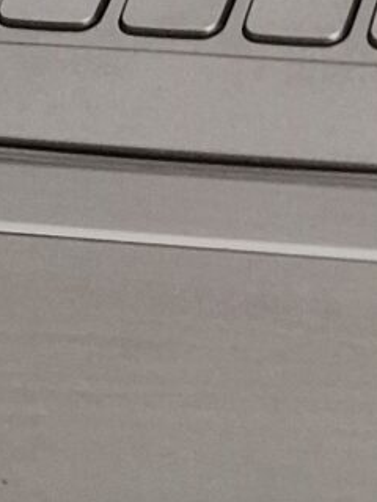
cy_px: -637
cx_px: 774
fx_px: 2672
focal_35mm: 184
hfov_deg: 7.7
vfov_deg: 9.7
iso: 800
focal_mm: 6.4
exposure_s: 1/50
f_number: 1.8
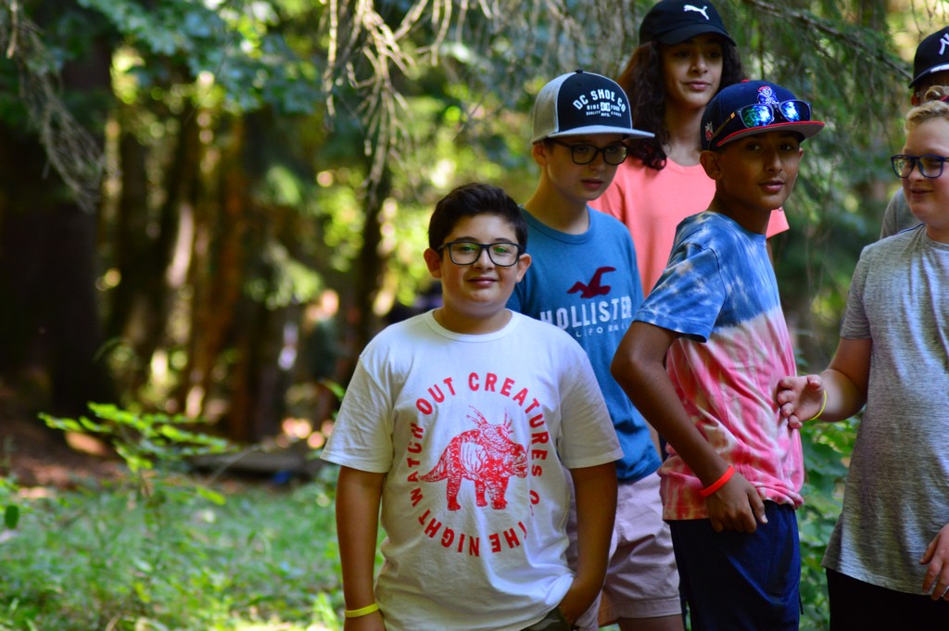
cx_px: 474
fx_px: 5531
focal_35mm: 210
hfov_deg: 9.8
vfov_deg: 6.5
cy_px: 316
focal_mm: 140
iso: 800
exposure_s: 1/125
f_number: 4.2
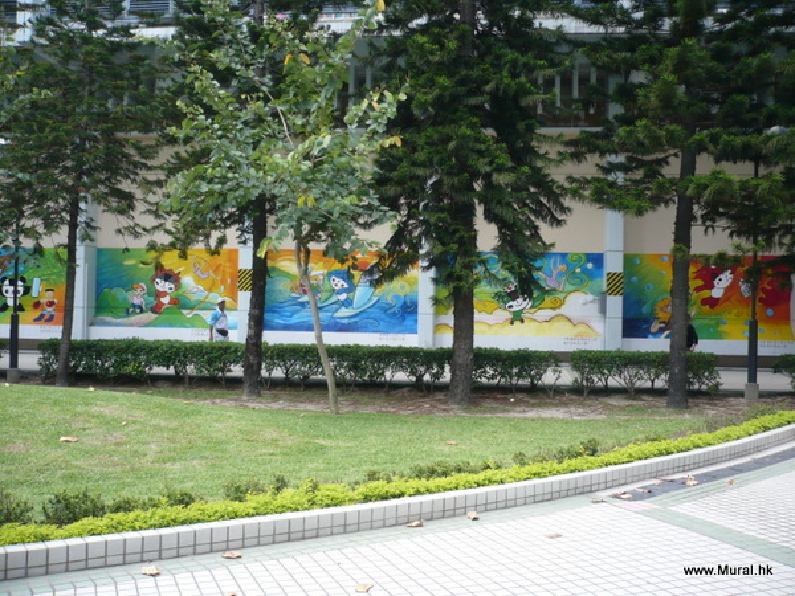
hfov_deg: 52.6
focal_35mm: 35
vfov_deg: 40.7
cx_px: 398
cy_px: 298
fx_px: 804
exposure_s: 1/250
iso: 100
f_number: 2.8
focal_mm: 5.8
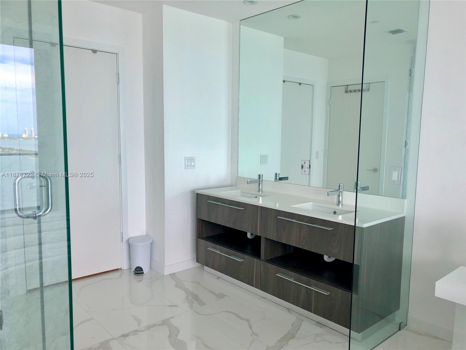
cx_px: 233
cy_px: 175
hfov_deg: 63.4
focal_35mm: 28
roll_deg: -0.6
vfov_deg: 49.7
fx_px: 377
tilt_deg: -5.9
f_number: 1.8
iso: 32
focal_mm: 4
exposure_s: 1/120
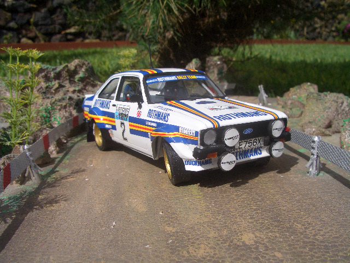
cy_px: 132
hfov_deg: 52.6
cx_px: 175
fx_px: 354
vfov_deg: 40.7
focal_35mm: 35
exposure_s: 1/800
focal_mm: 5.8
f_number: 4.3
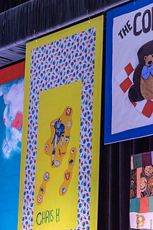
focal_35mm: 148
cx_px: 49
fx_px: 942
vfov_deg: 13.8
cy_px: 154
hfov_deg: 9.3
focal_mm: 70
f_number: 4.5
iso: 5000
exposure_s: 1/125
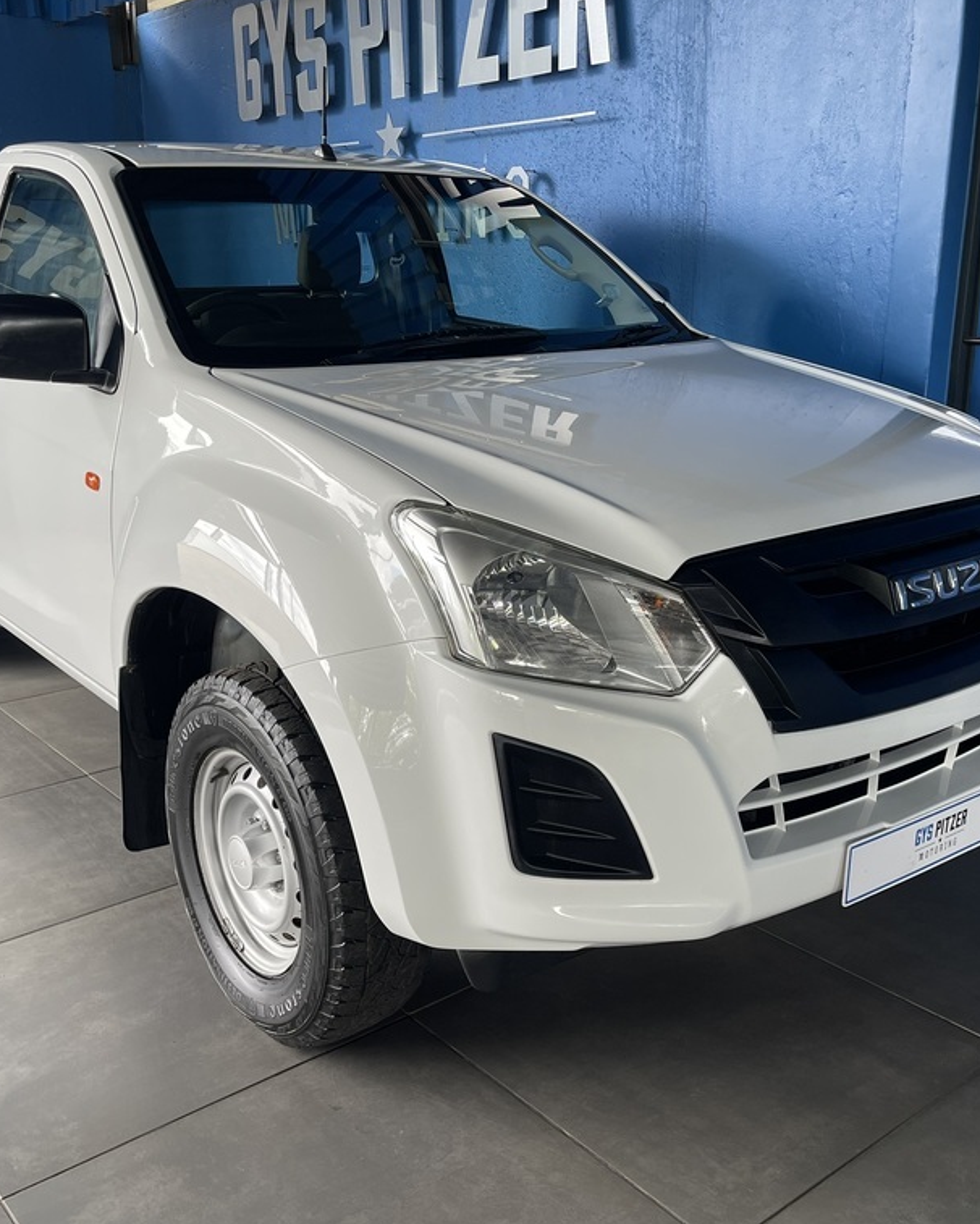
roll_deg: +1.0
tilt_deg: -16.6
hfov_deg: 44.6
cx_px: 471
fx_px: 1196
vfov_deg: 54.2
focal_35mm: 33
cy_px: 613
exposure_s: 1/100
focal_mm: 5.1
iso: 40
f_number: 1.6
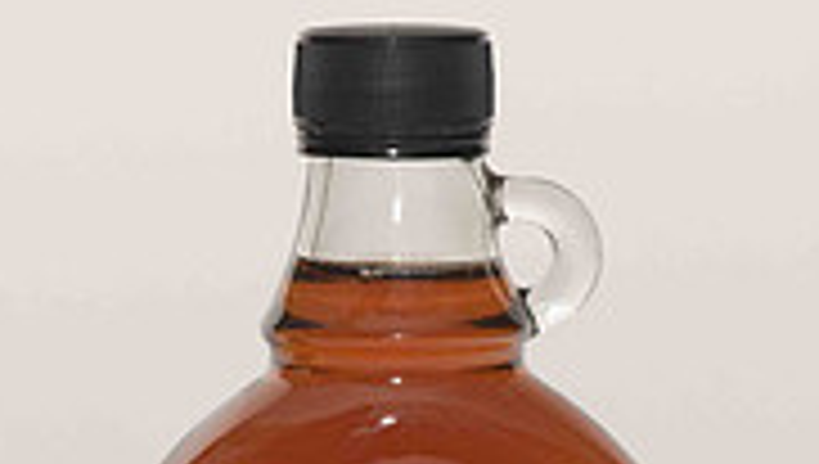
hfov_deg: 7.4
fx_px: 6329
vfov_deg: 4.2
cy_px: 655
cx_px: 158
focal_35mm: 291
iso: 400
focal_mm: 85
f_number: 13
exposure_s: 1/100
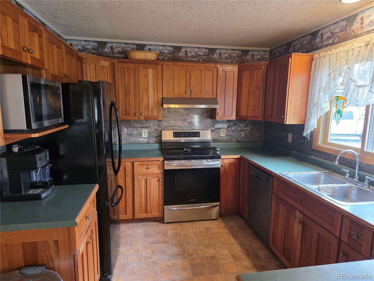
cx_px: 187
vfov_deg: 58.9
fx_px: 248
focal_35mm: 23
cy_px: 140
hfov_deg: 73.9
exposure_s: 1/120
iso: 640
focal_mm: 6.3
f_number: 1.7
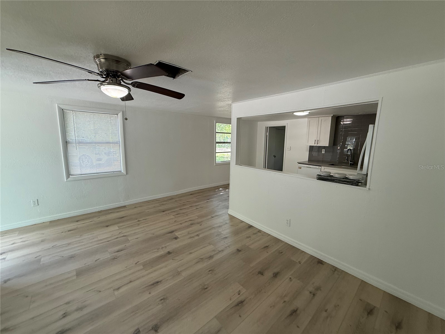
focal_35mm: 14
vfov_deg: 85.7
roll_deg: -1.4
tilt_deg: -8.1
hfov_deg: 102.1
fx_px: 180
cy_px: 167
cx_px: 222
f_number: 2.2
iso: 160
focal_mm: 2.22
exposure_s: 1/120
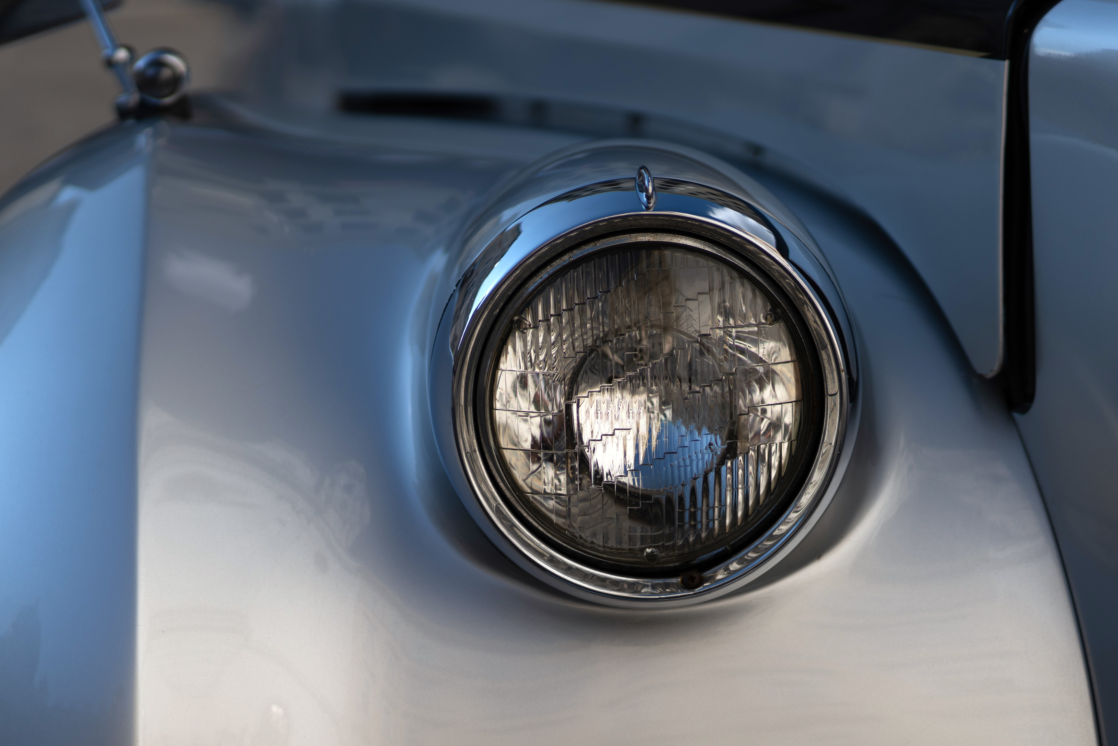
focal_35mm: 126
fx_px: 3913
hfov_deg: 16.3
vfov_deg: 10.9
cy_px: 323
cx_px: 649
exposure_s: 1/6400
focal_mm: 85
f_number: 1.8
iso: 80
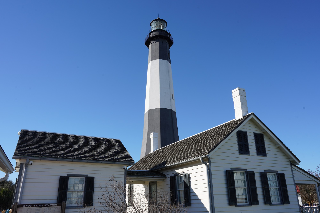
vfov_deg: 46.4
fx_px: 249
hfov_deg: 65.5
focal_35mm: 28
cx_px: 160
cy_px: 106
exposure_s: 1/100
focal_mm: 28
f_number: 14
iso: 100
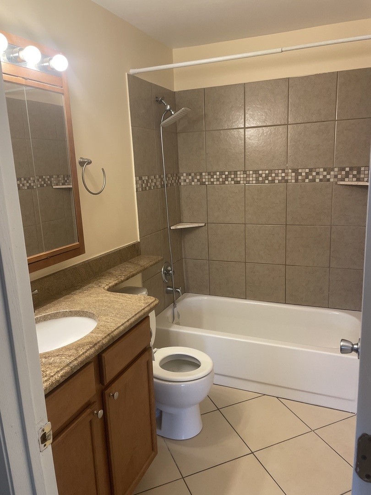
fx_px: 372
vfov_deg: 67.3
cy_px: 248
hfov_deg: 53.1
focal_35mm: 26
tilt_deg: -11.3
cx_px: 186
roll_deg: +3.6
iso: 125
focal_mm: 4.2
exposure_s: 1/120
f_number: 1.6
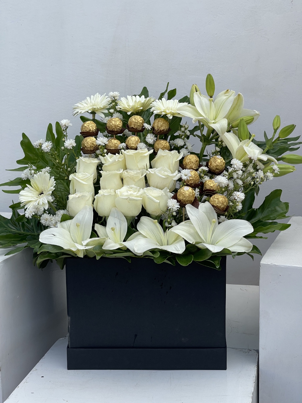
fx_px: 744
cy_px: 202
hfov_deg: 22.9
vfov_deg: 30.3
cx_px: 151
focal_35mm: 64
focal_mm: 7.5
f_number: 2.2
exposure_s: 1/477
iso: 20
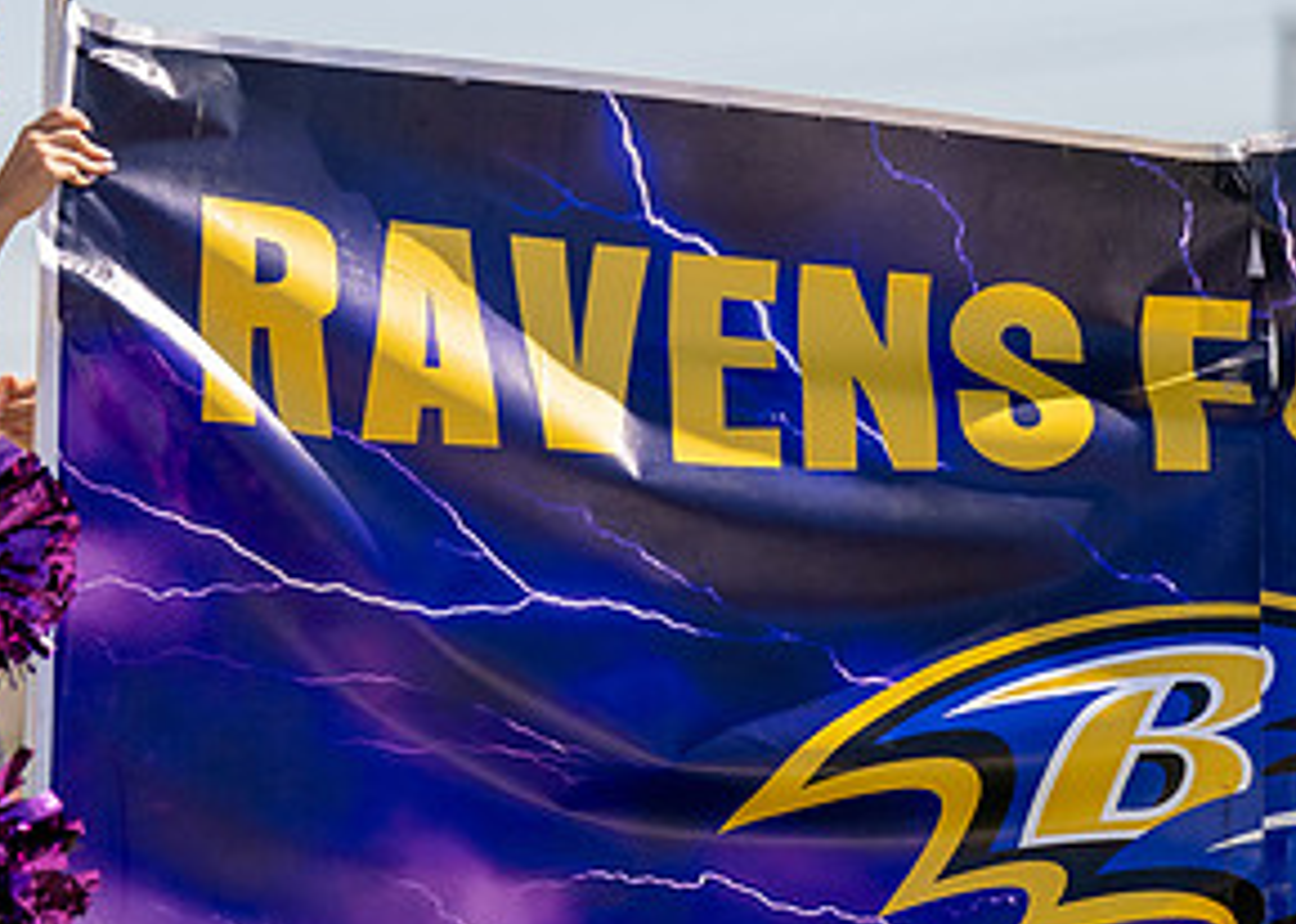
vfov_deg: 4.7
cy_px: 449
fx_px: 11218
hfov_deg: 6.6
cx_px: 1176
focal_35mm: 305
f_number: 2.8
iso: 160
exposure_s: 1/2500
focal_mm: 124
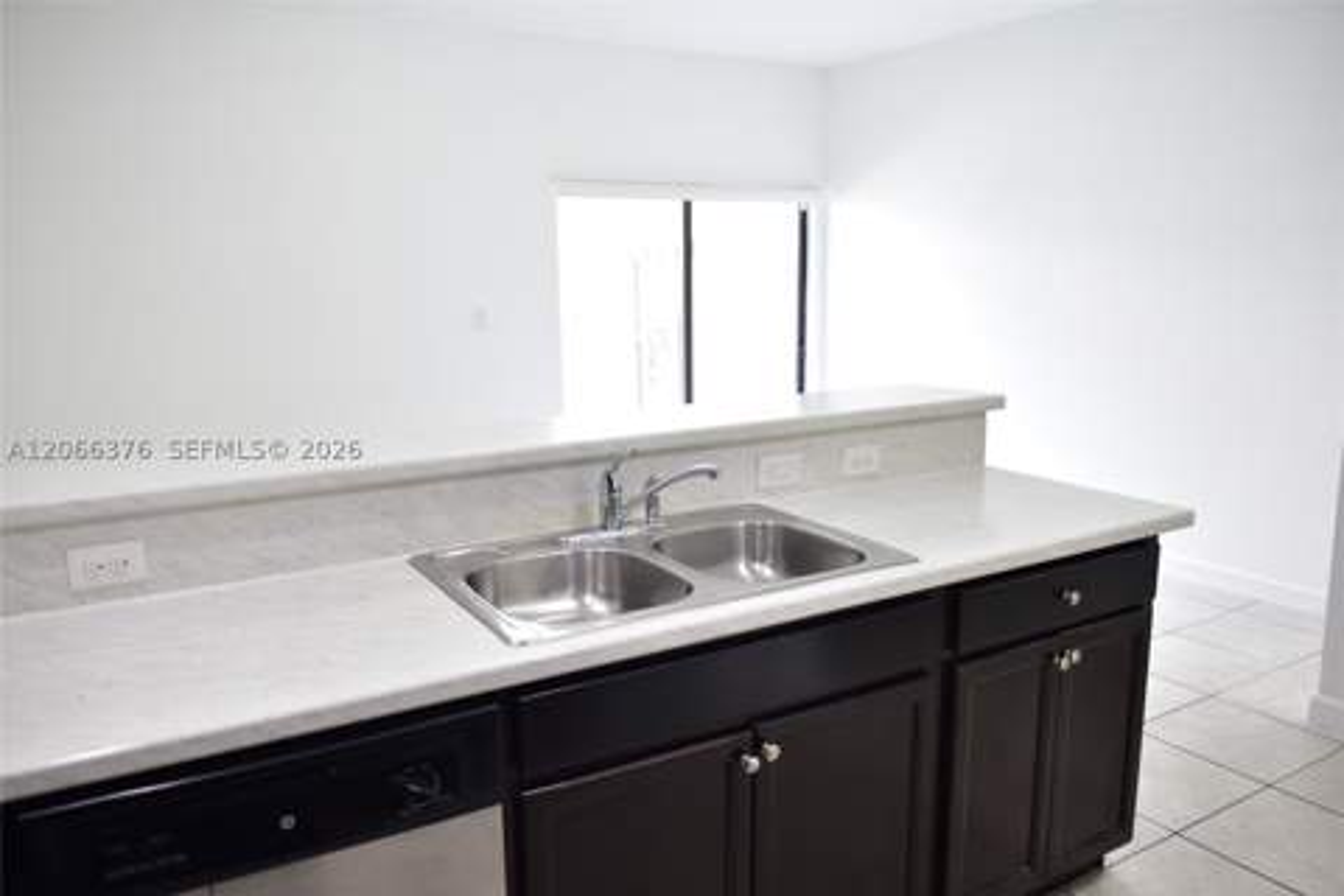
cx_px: 672
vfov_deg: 47.9
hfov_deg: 67.4
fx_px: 1008
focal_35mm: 27
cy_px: 448
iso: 800
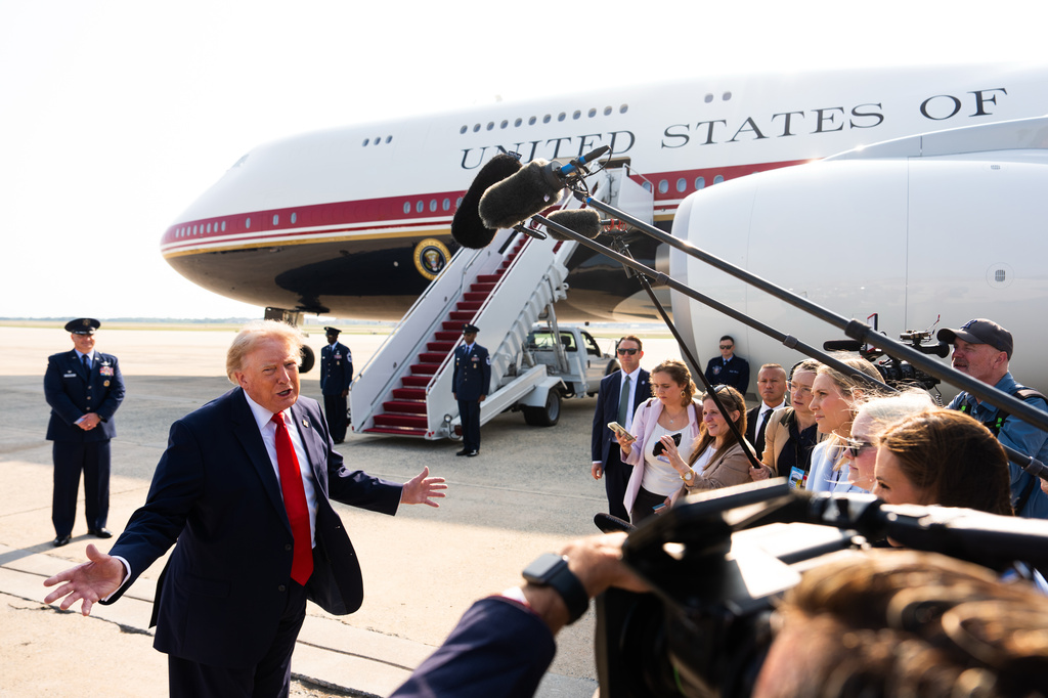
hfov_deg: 73.8
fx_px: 698
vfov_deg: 53.1
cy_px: 349
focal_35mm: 24
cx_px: 524
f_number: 4
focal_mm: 24
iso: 50
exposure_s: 1/640
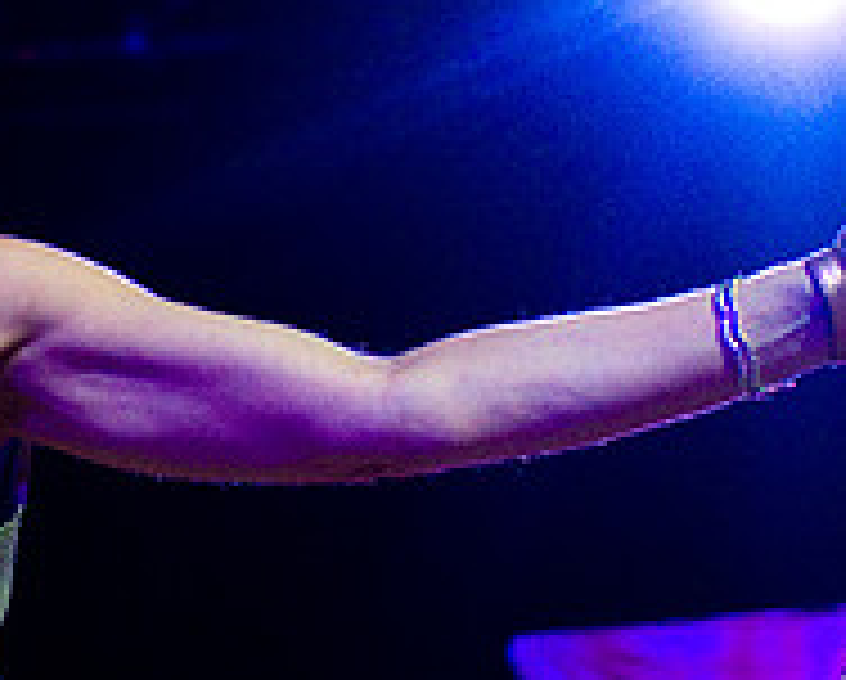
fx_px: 3260
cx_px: 90
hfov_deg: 14.6
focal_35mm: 130
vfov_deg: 11.9
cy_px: 277
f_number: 2
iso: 1250
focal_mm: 30
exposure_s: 1/200
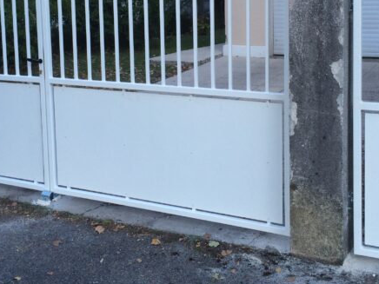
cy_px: 63
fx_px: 602
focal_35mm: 55
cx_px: 197
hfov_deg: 34.9
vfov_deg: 26.2
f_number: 2.2
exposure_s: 1/383
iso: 32
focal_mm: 4.12
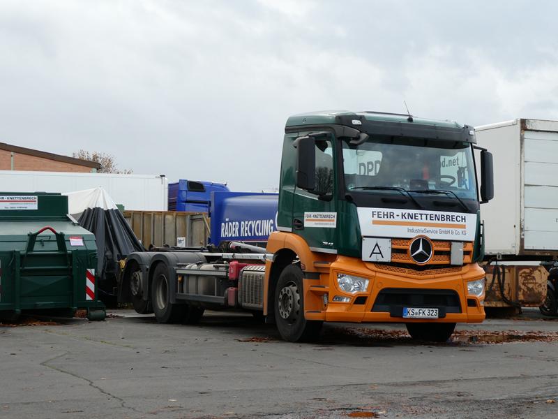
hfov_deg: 26.3
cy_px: 210
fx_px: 1193
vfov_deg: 19.9
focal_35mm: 74
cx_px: 279
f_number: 4.6
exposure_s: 1/80
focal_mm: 13.2
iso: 100
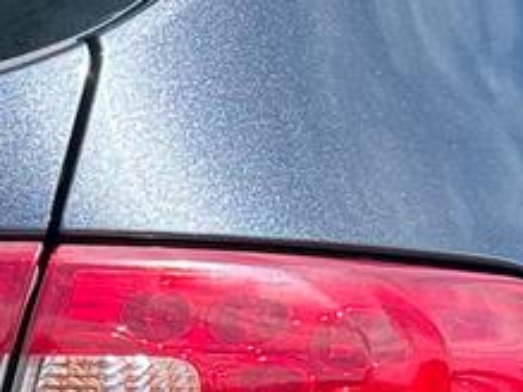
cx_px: -707
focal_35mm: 281
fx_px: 4243
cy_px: 839
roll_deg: -0.4
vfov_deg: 5.2
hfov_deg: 6.7
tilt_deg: -9.4
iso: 64
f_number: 1.78
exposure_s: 1/1172
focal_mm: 6.76
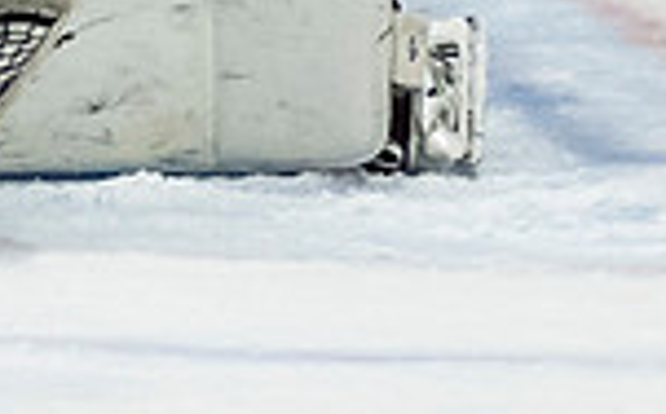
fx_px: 16009
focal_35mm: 883
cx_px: -1620
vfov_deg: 1.5
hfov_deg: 2.3
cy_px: -681
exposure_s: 1/1000
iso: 1600
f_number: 3.2
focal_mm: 85
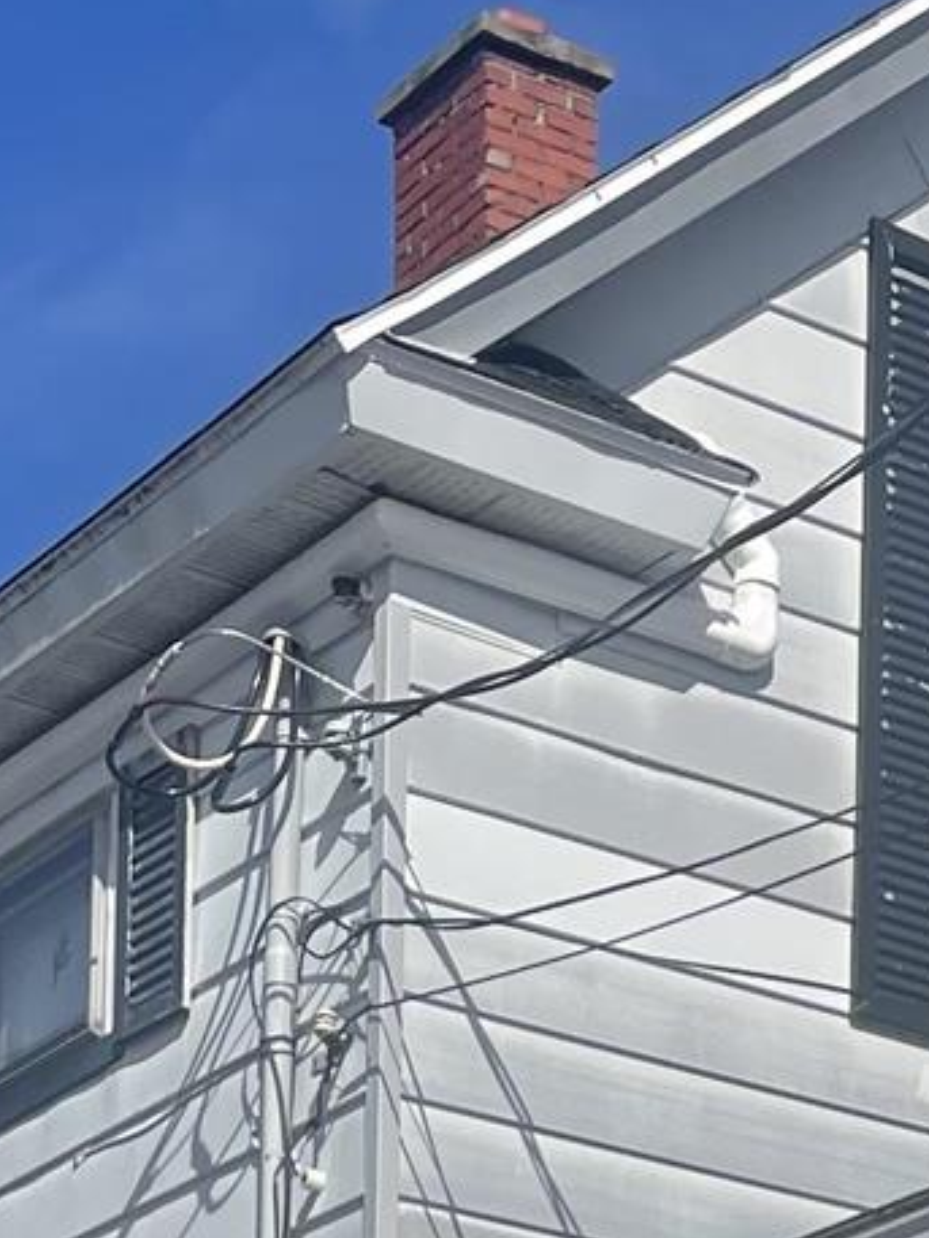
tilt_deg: +1.7
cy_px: 2587
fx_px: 4507
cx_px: 967
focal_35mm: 126
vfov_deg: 13.2
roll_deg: -0.9
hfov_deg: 11.6
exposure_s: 1/6250
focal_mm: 5.1
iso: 32
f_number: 1.6
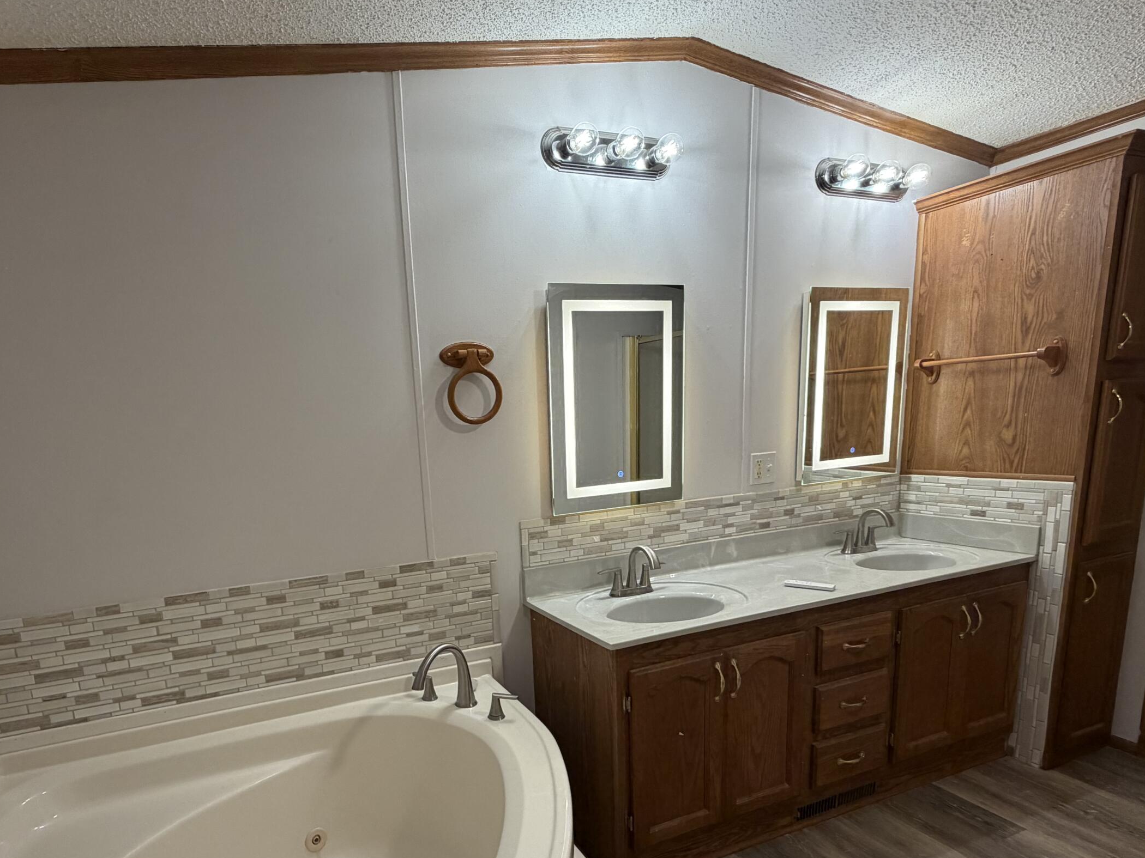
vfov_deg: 64.8
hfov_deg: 81.0
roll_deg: +4.0
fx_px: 662
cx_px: 469
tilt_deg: -11.3
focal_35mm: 20
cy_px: 546
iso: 160
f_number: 2.2
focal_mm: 2.22
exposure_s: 1/120
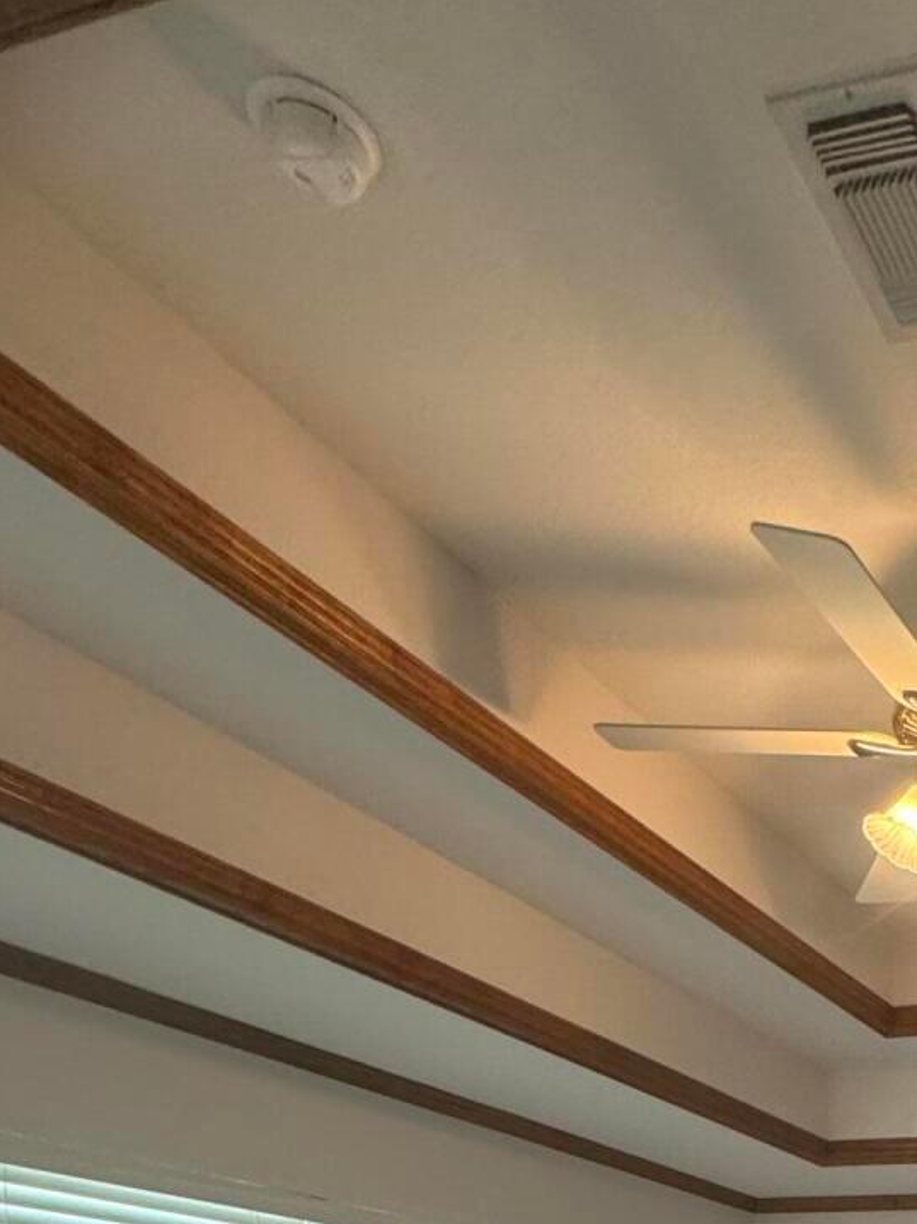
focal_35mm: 39
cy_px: 1580
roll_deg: -0.4
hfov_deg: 30.4
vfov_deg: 34.4
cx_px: 1139
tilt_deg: -5.8
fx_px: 1378
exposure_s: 1/60
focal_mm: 2.22
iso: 200
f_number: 2.2
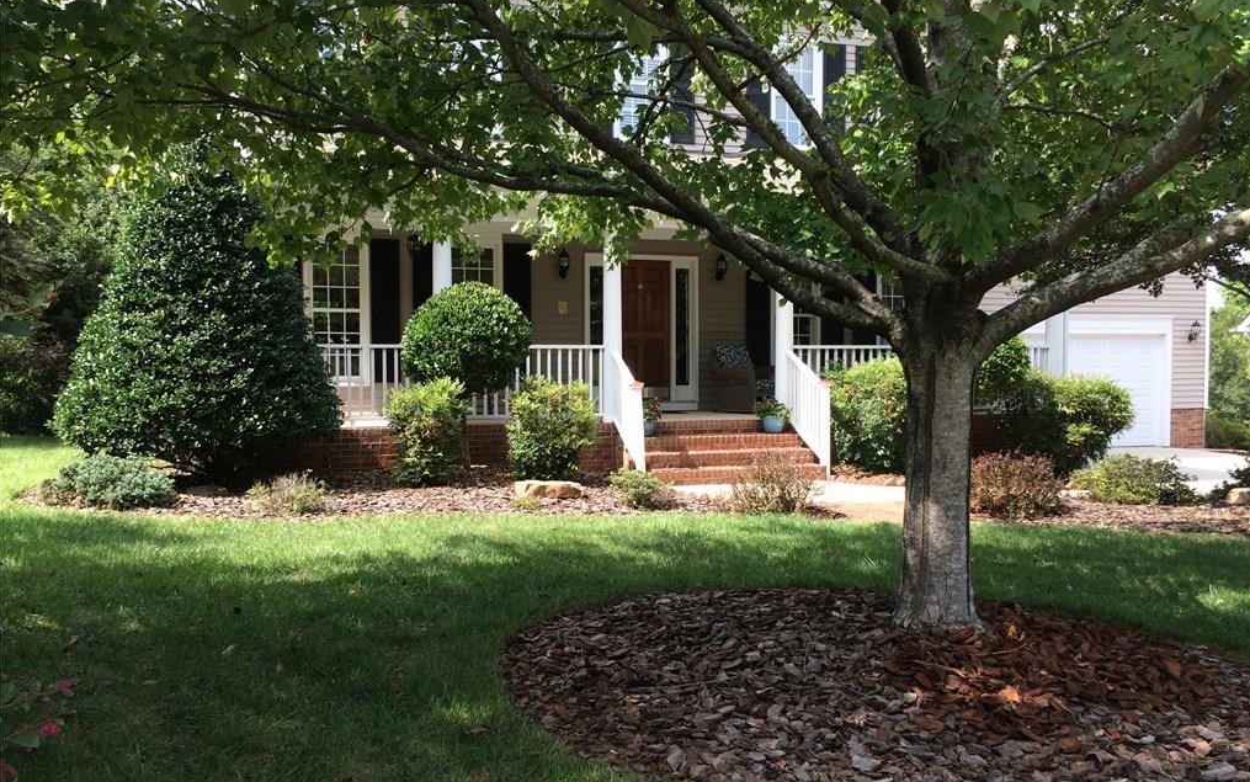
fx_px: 1056
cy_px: 399
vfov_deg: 40.6
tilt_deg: -1.0
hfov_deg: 61.2
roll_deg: -1.0
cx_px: 628
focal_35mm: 31
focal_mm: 4.15
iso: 32
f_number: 2.2
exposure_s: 1/554
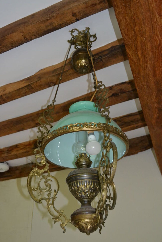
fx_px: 270
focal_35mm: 40
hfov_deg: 33.4
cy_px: 123
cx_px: 80
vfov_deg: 48.5
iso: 2500
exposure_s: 1/60
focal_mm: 26
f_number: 4.2
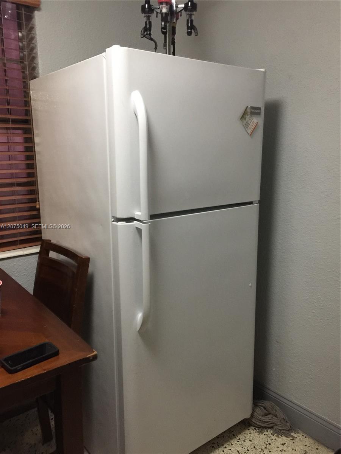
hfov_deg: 48.2
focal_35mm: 29
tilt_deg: -10.3
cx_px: 170
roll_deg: +0.4
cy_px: 227
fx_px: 381
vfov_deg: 61.7
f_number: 2.2
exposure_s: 1/10
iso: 125
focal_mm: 4.15
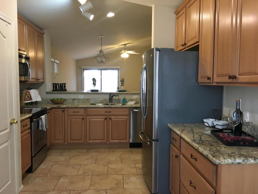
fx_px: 216
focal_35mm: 29
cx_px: 129
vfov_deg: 48.2
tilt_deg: -2.5
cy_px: 97
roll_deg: -0.5
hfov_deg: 61.7
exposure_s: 1/30
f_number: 2.2
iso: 160
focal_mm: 4.15
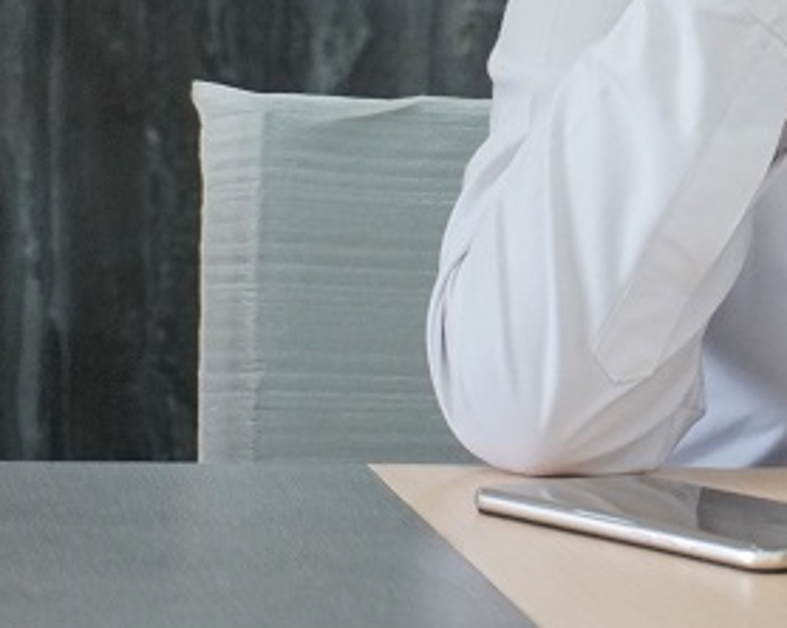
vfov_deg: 6.7
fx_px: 5307
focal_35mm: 228
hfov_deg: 8.4
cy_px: -207
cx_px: 1036
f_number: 5.6
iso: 2000
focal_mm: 50
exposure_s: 1/320
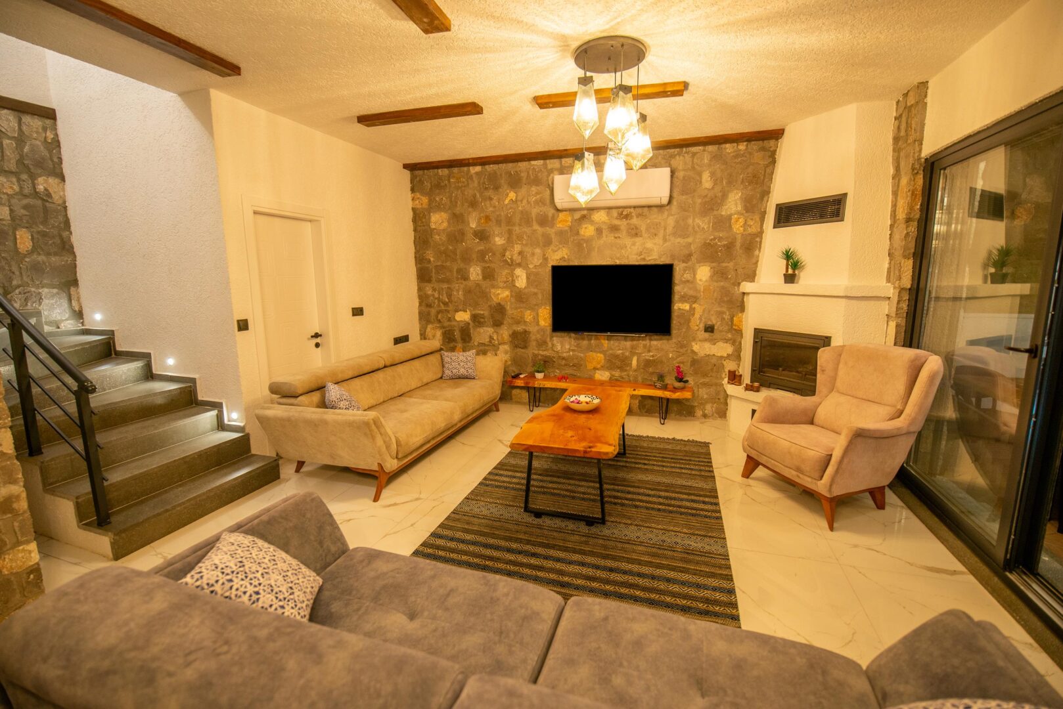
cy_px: 354
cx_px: 532
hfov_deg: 100.4
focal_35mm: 15
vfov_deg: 77.4
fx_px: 443
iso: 500
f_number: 2.8
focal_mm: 15
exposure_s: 1/40
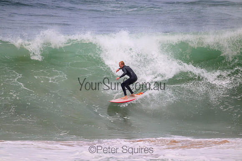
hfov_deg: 2.6
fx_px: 5379
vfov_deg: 1.7
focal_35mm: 800
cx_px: 121
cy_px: 80
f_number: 11
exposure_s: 1/2000
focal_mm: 800
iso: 900
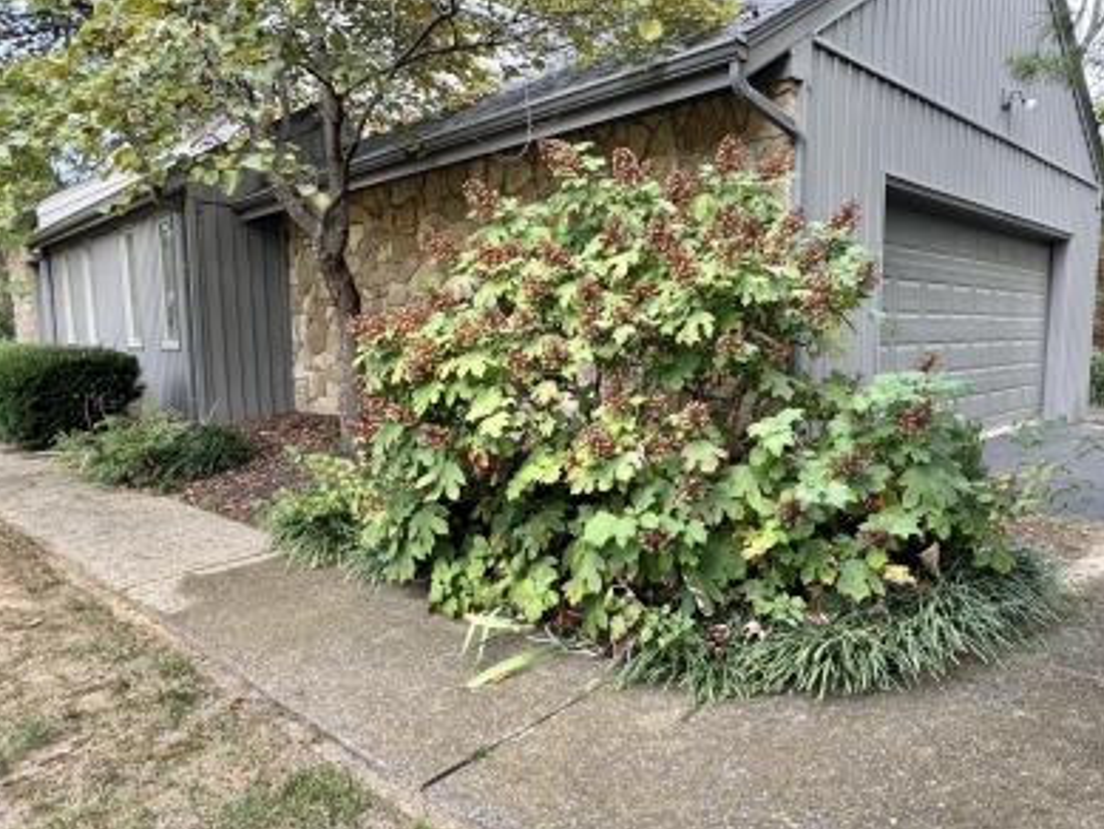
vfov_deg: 56.8
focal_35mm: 24
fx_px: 766
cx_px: 606
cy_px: 426
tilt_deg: -7.5
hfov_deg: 71.4
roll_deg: +0.8
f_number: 2.2
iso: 50
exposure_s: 1/99
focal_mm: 2.22
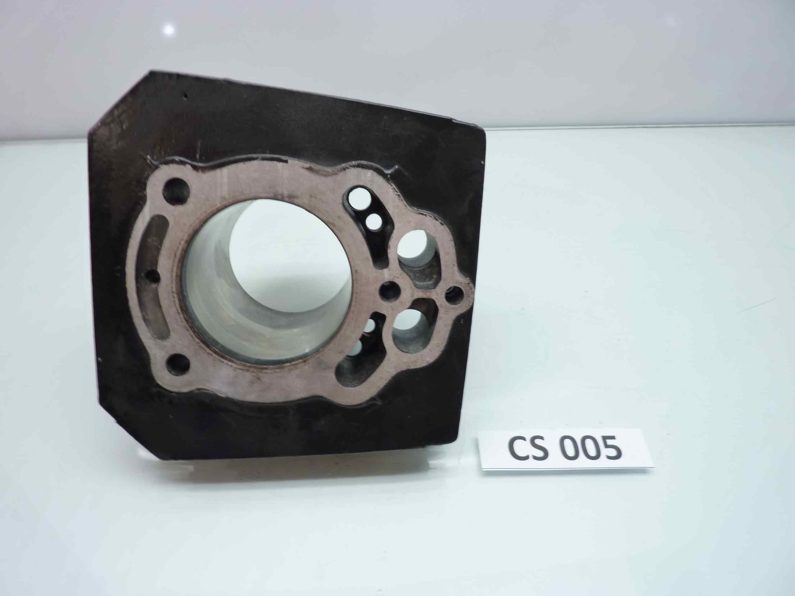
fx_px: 574
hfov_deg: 69.4
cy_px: 298
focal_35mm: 25
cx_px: 398
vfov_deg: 54.9
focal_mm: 4.1
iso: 125
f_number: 3.3
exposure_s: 1/13
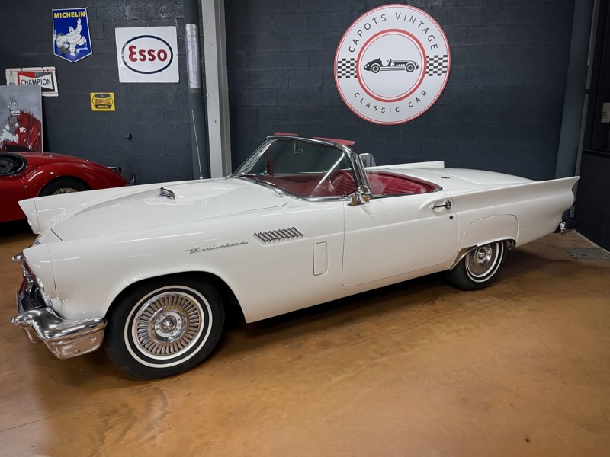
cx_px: 305
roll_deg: +0.9
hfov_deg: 67.3
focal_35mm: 26
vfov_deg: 53.1
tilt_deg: -13.6
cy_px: 228
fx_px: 458
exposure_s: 1/50
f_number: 1.6
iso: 320
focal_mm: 5.1
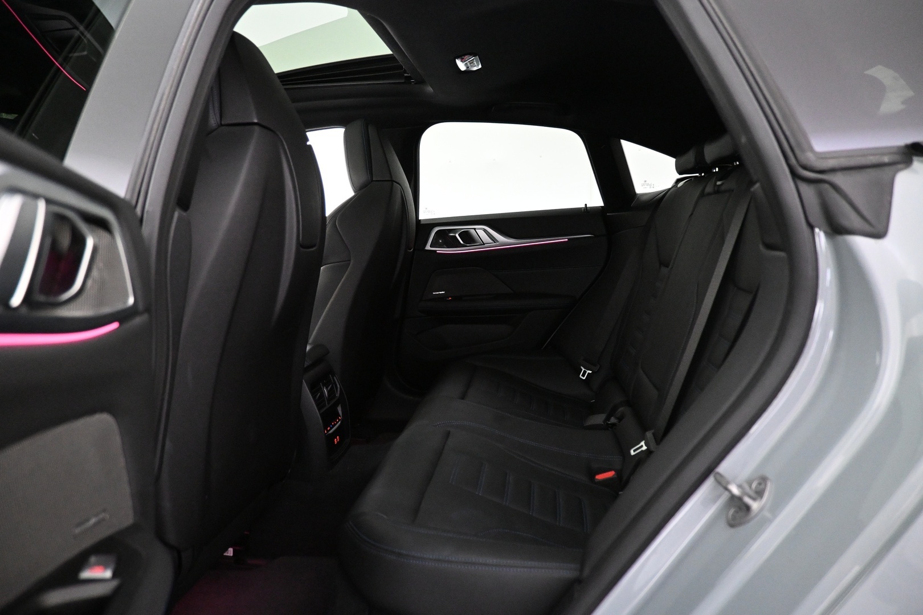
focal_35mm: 24
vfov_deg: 53.1
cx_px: 462
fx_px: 615
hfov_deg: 73.7
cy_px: 308
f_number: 3.5
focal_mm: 16
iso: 4000
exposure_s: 1/40
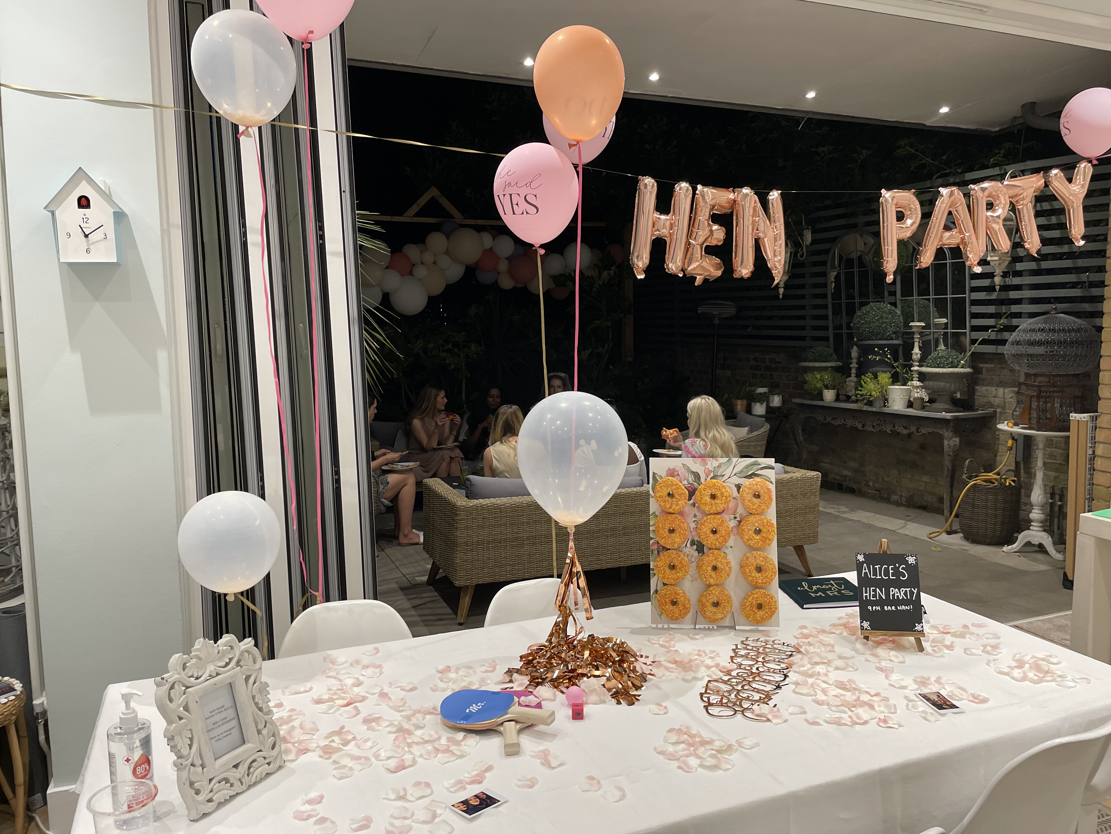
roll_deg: +0.6
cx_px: 556
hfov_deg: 67.3
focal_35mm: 26
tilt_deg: -6.5
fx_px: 834
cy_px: 417
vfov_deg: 53.1
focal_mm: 4.2
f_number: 1.6
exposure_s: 1/50
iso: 160
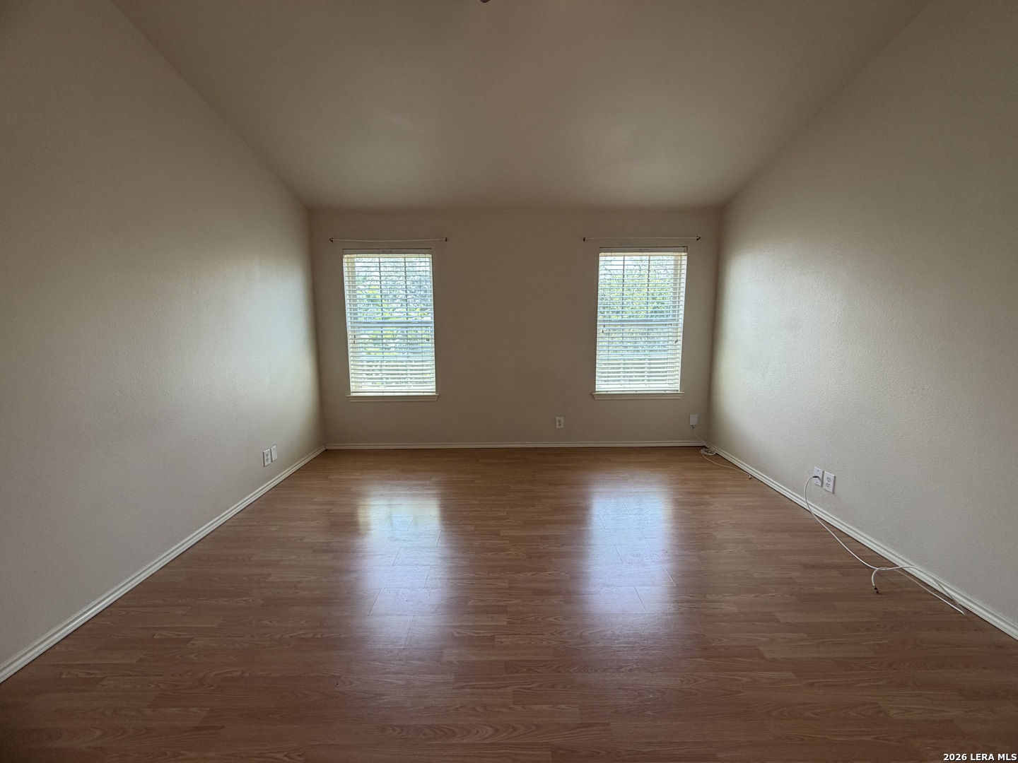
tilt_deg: -7.8
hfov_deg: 102.1
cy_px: 382
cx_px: 509
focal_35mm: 14
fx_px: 412
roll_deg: +0.4
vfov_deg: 85.7
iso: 125
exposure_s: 1/118
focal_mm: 2.22
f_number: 2.2
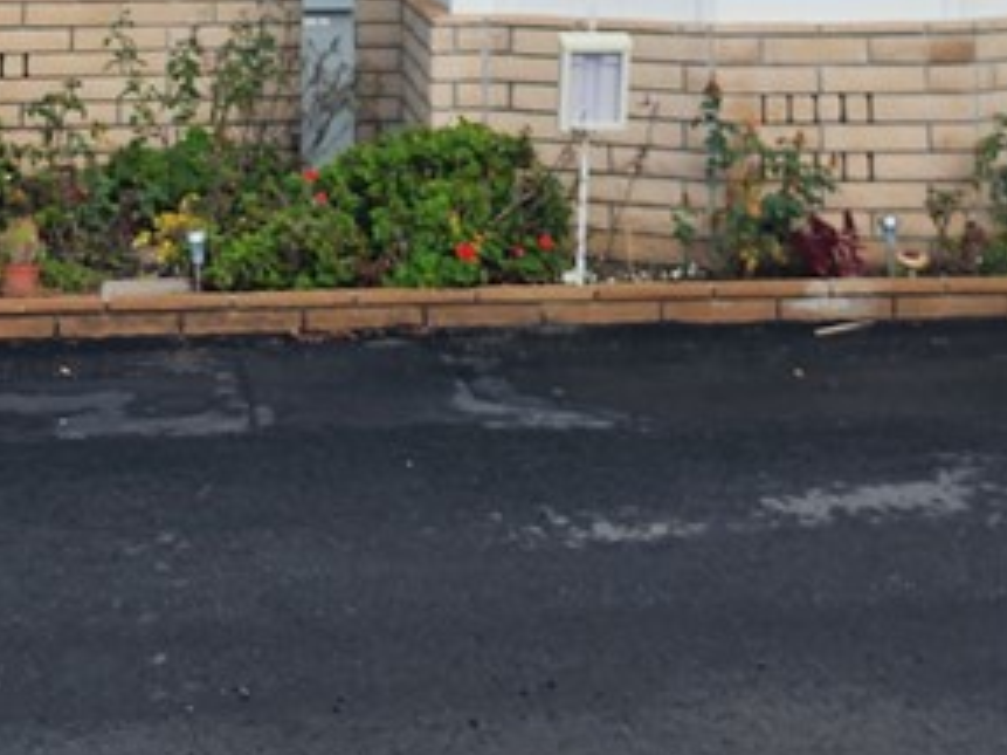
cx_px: 389
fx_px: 2384
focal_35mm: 82
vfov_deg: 16.5
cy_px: -348
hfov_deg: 23.8
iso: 12
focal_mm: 6.4
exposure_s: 1/927
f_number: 1.8
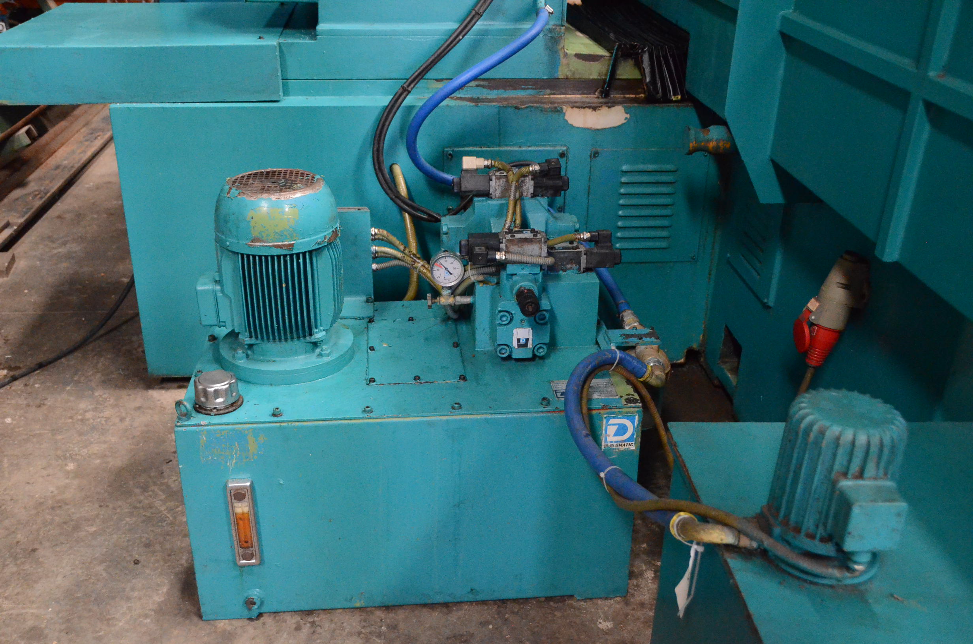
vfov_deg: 36.7
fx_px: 971
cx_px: 486
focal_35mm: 36
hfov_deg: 53.2
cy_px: 322
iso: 6400
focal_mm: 24
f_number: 3.8
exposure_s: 1/400
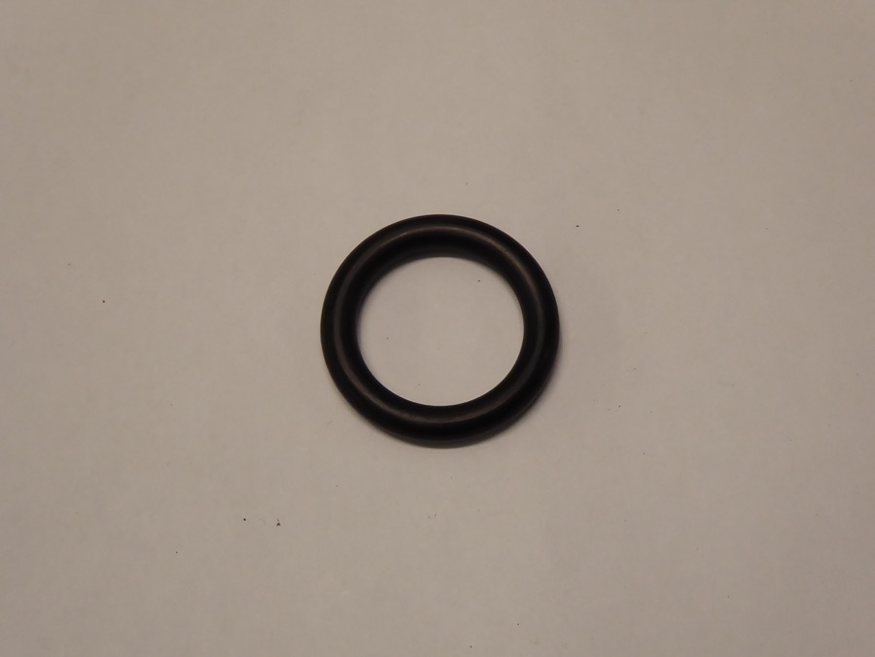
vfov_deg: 19.6
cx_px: 438
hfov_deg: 26.0
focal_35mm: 75
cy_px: 328
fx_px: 1896
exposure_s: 1/60
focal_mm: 12.5
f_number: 4.5
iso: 320
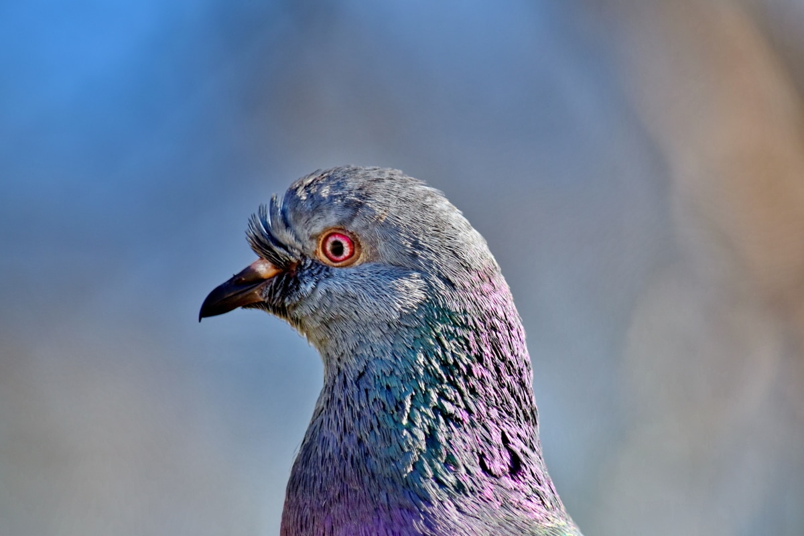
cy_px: 268
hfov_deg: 4.6
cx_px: 402
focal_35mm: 450
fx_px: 10049
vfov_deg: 3.1
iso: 280
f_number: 8
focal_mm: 300
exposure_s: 1/640
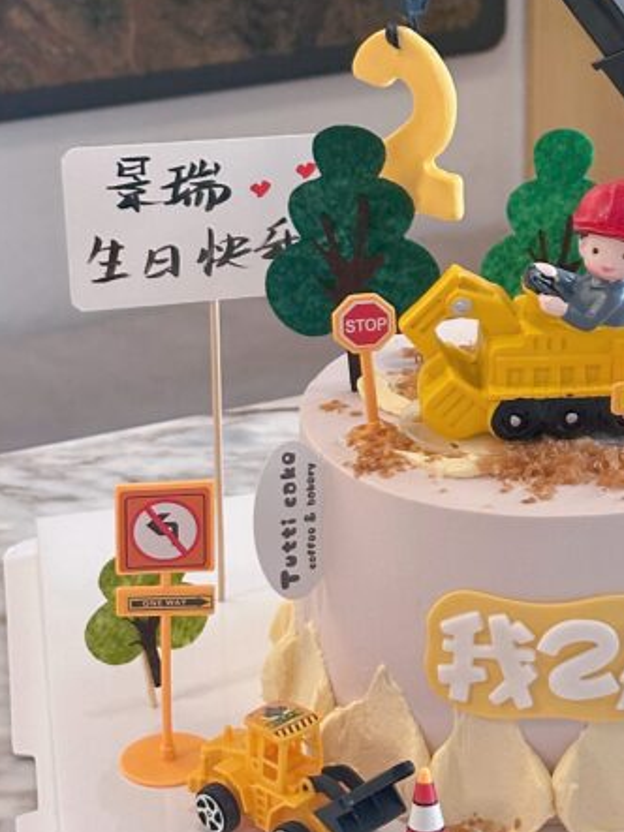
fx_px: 2669
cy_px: 304
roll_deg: -0.6
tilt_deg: -21.2
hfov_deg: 13.2
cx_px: 564
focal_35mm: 111
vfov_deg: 17.7
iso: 160
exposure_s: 1/50
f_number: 1.78
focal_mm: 6.86
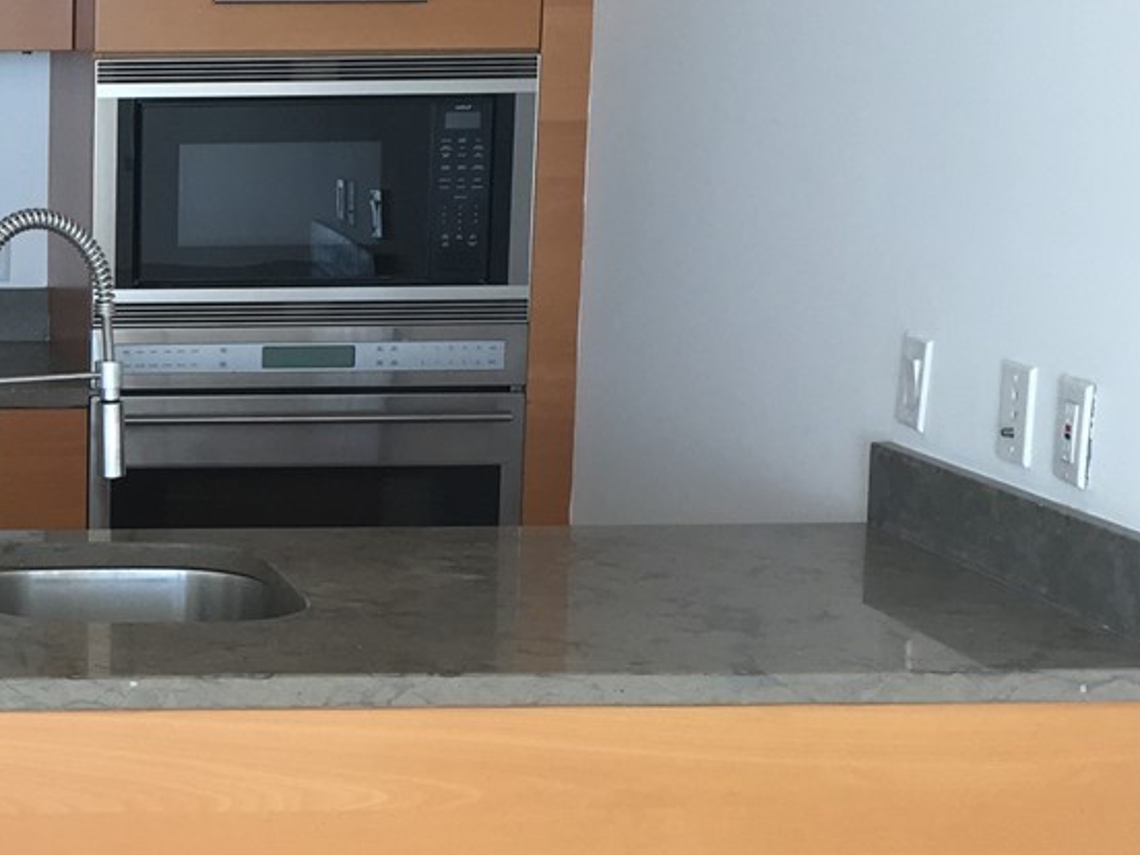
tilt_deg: -7.6
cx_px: -283
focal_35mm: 84
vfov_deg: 17.6
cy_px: 458
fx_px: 2766
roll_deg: +0.8
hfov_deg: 21.4
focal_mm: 4.15
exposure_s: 1/120
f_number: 2.2
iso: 32
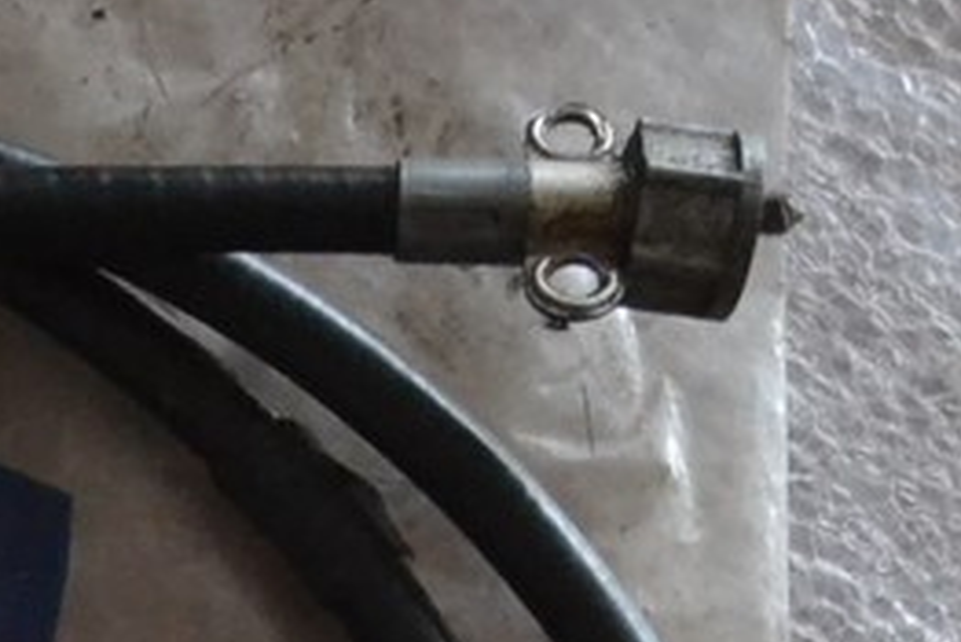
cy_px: 1200
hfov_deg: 9.9
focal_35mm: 201
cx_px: -547
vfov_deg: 6.7
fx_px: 5368
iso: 3200
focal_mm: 26
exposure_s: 1/40
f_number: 4.2
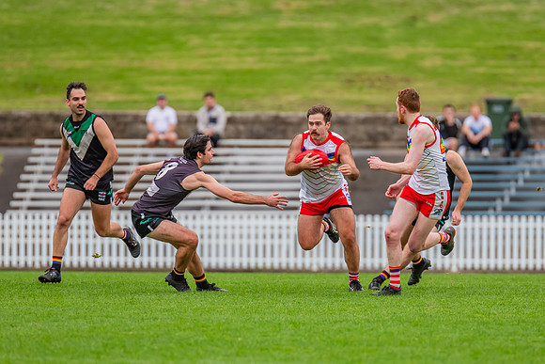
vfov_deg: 2.5
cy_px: 192
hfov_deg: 3.8
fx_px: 8310
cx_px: 307
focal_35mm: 549
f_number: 5
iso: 800
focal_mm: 420
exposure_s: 1/1000
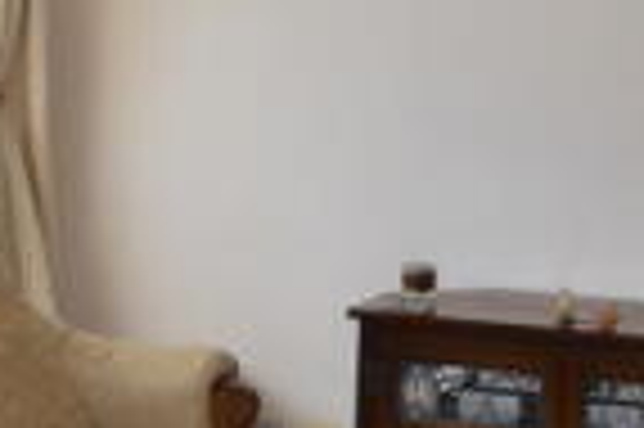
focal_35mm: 151
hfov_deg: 13.6
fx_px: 2698
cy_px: 155
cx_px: 146
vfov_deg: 9.1
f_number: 4
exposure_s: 1/125
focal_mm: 22
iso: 400
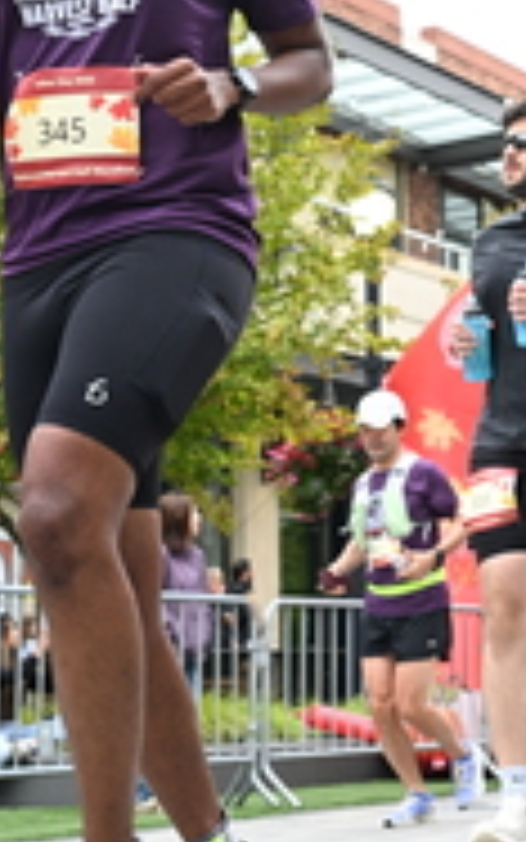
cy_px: 261
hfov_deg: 14.5
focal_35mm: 87
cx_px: 659
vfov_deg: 23.7
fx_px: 1994
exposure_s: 1/640
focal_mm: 29
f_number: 4
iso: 2000
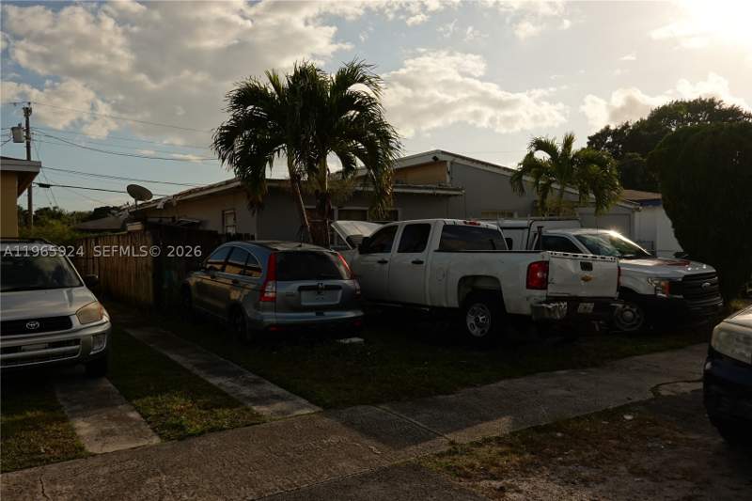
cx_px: 376
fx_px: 606
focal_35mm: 29
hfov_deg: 63.7
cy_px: 250
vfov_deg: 44.9
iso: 100
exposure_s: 1/1000
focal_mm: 10.83
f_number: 5.6
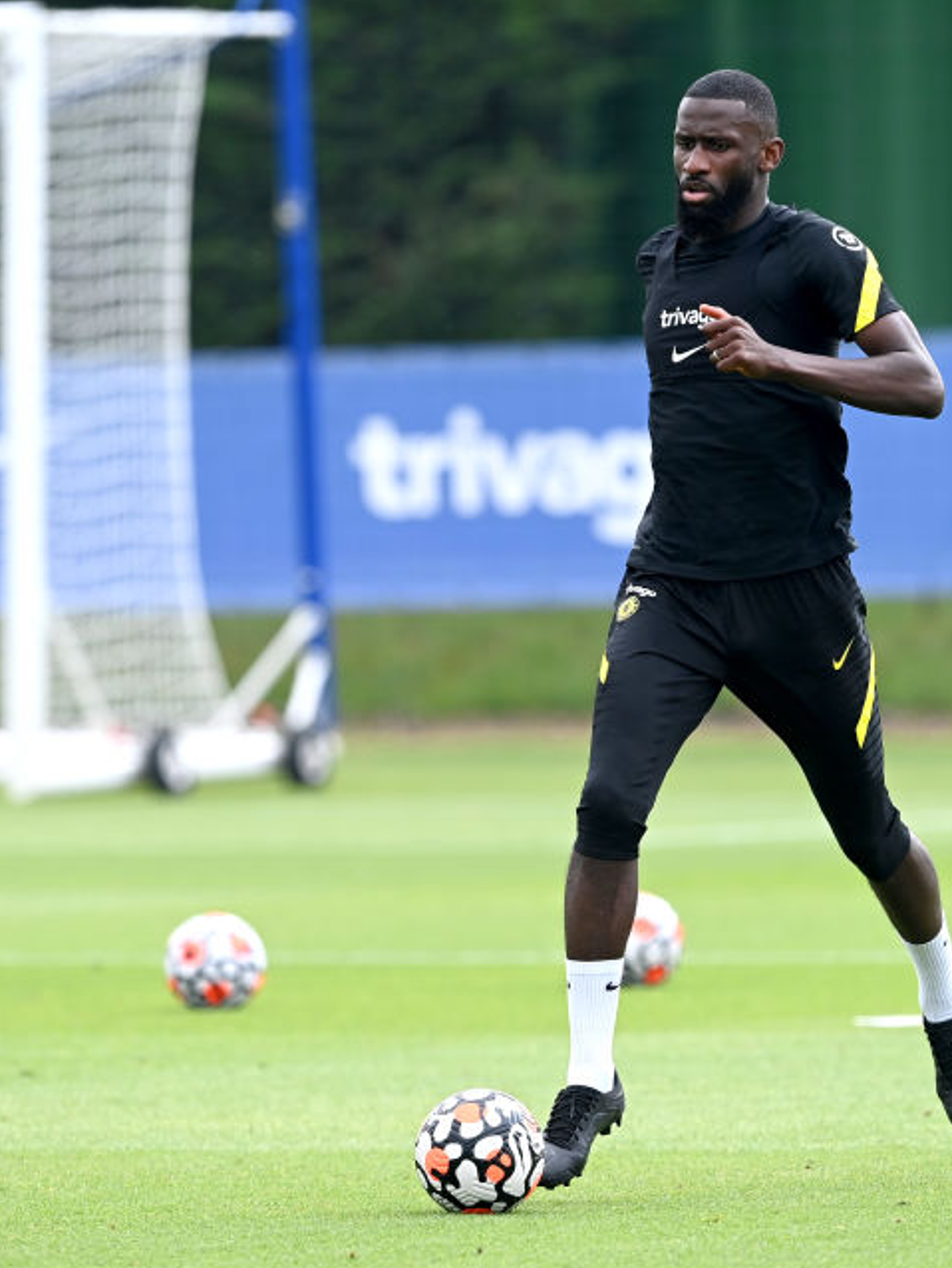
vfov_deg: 3.2
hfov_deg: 2.4
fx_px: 22610
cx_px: 489
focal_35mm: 617
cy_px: 673
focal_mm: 400
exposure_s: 1/1600
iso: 400
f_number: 4
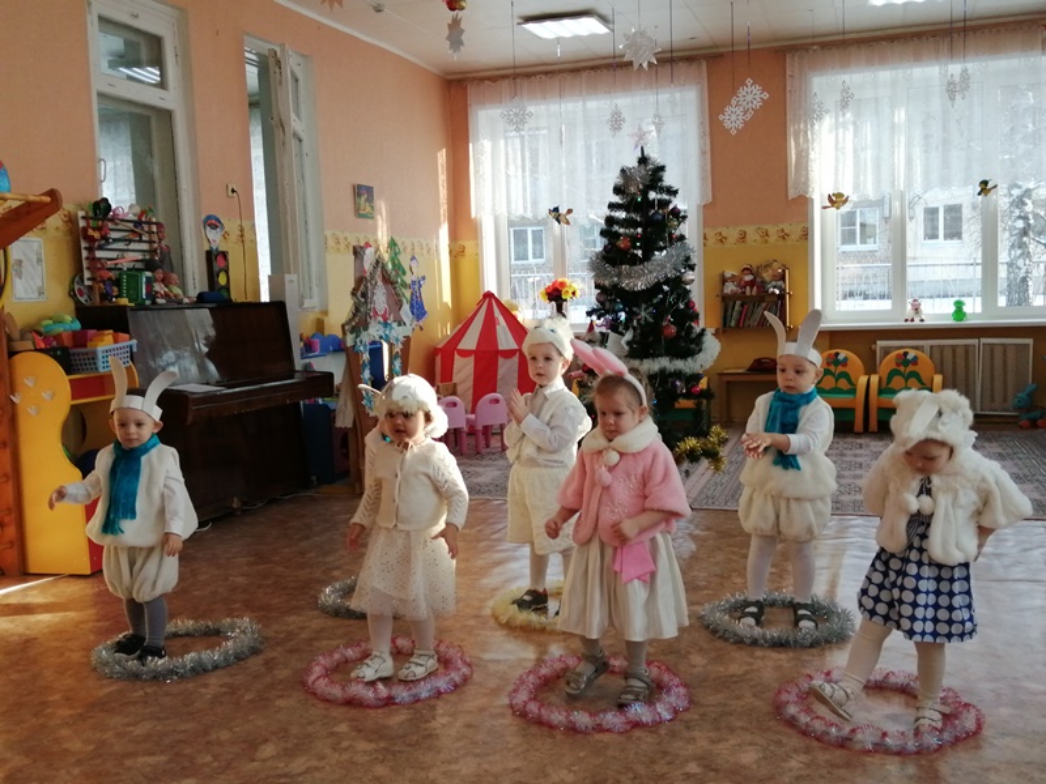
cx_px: 523
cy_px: 392
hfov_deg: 54.0
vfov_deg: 41.8
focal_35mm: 34
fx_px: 1027
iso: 64
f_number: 1.8
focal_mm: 3.46
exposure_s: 1/120
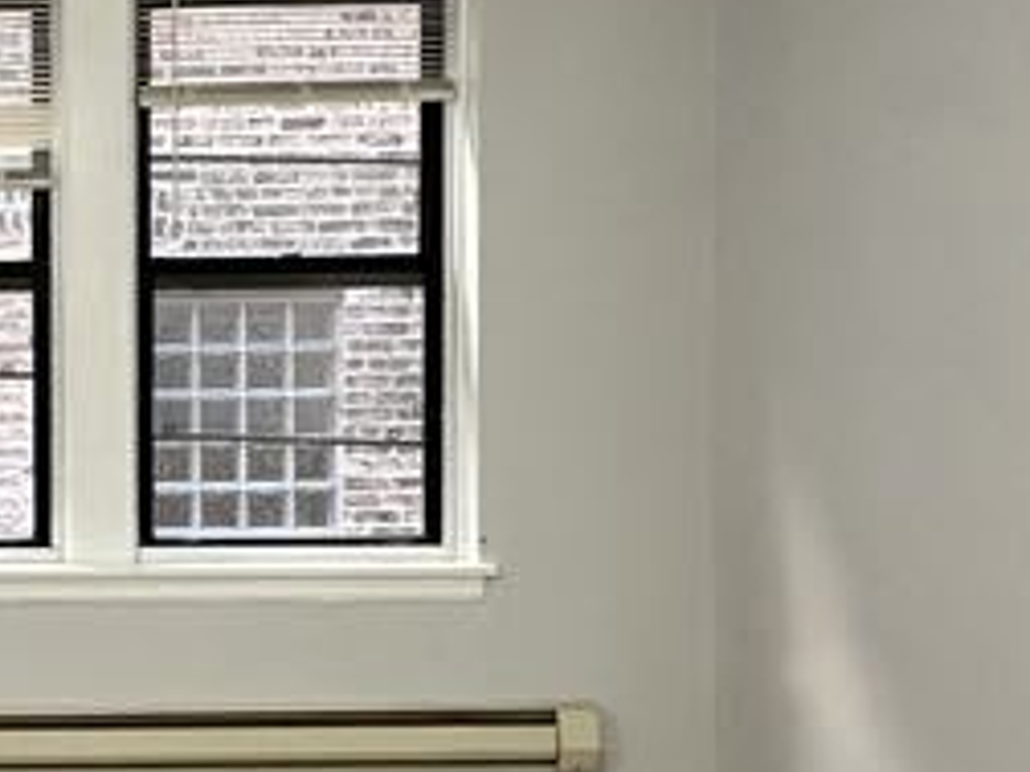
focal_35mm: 57
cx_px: -168
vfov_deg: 25.7
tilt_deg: -1.9
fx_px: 1696
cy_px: 400
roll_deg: +0.5
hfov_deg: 29.6
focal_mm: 2.22
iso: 1000
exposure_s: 1/60
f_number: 2.2
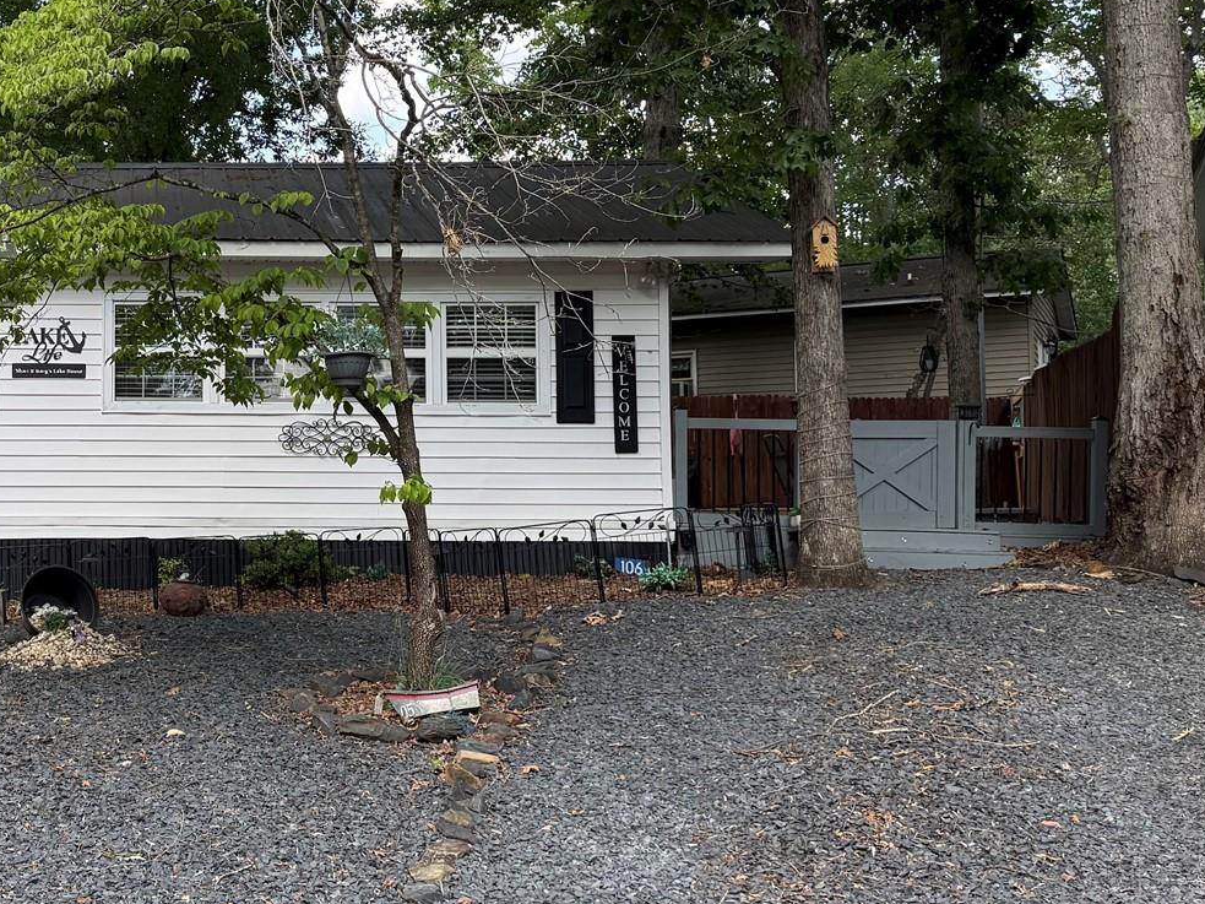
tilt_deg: +5.8
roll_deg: -1.0
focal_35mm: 50
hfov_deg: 35.9
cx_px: 123
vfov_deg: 29.1
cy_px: 417
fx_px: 1740
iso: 100
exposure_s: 1/742
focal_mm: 6.76
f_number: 1.78
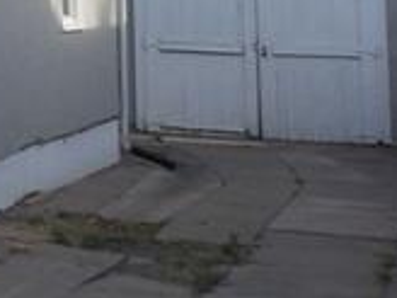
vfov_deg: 10.5
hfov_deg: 11.4
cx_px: -615
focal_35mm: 137
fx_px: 1571
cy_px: -144
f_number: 4.5
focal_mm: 4
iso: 80
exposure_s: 1/250
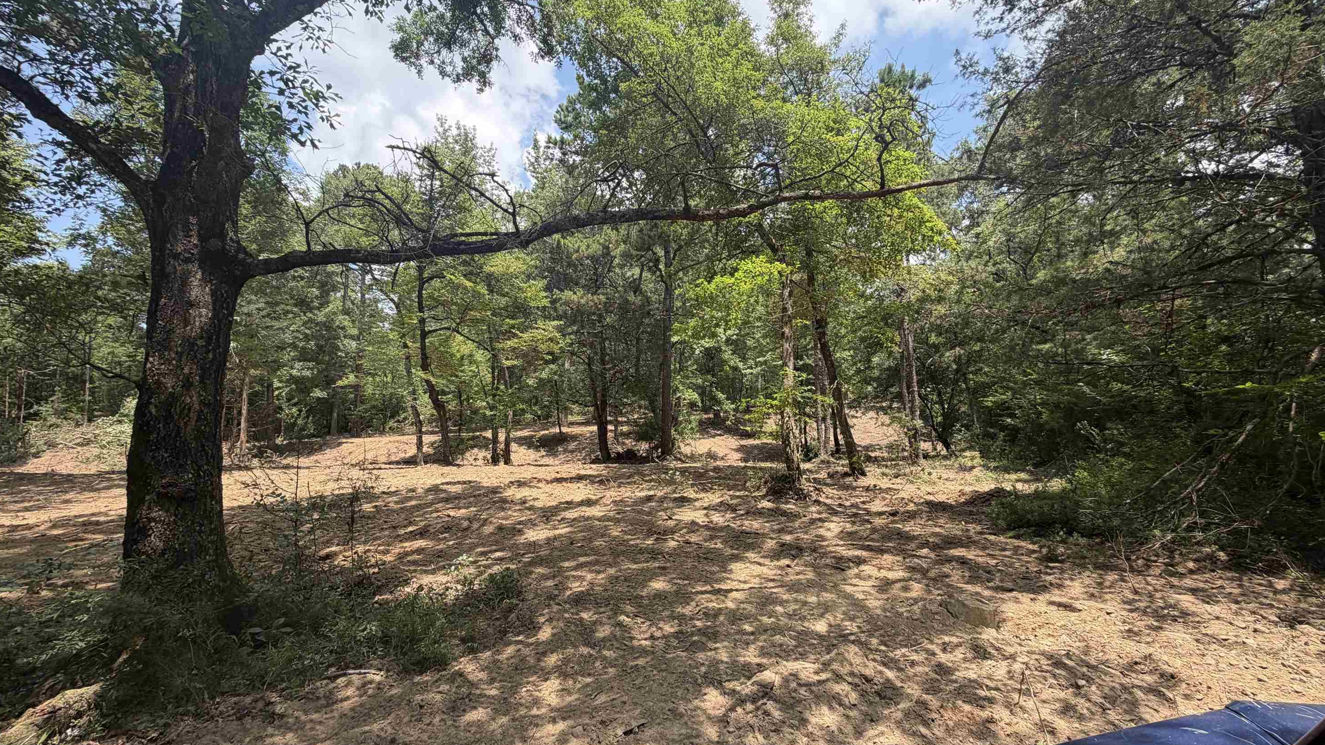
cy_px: 382
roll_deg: +1.7
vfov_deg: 67.1
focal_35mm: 16
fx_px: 562
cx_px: 690
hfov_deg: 99.3
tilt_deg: +6.3
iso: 50
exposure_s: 1/502
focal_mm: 2.22
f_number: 2.2
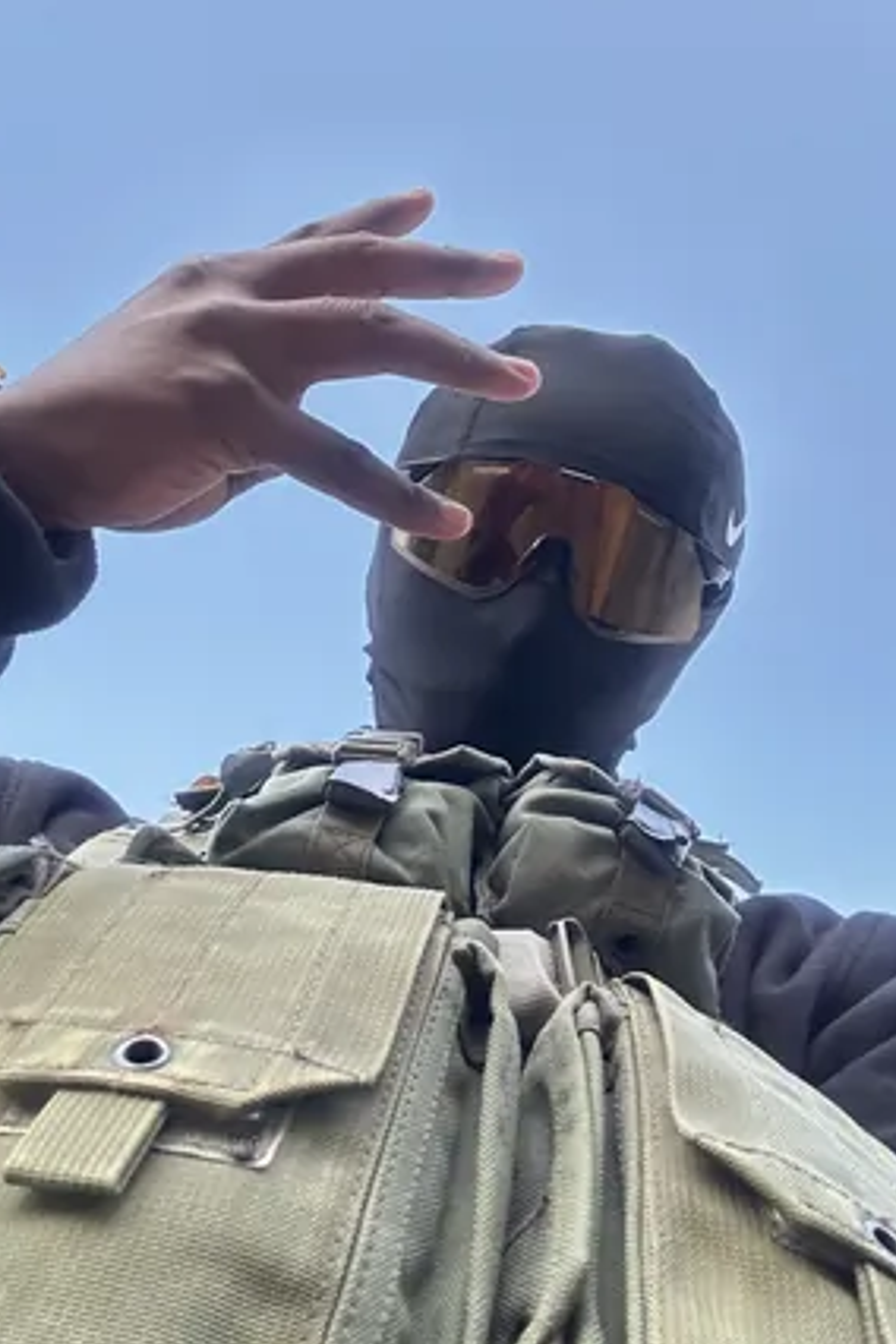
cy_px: 656
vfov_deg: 57.2
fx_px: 1232
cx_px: 489
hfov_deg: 39.9
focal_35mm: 33
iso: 160
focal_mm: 2.69
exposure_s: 1/50
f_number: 1.9
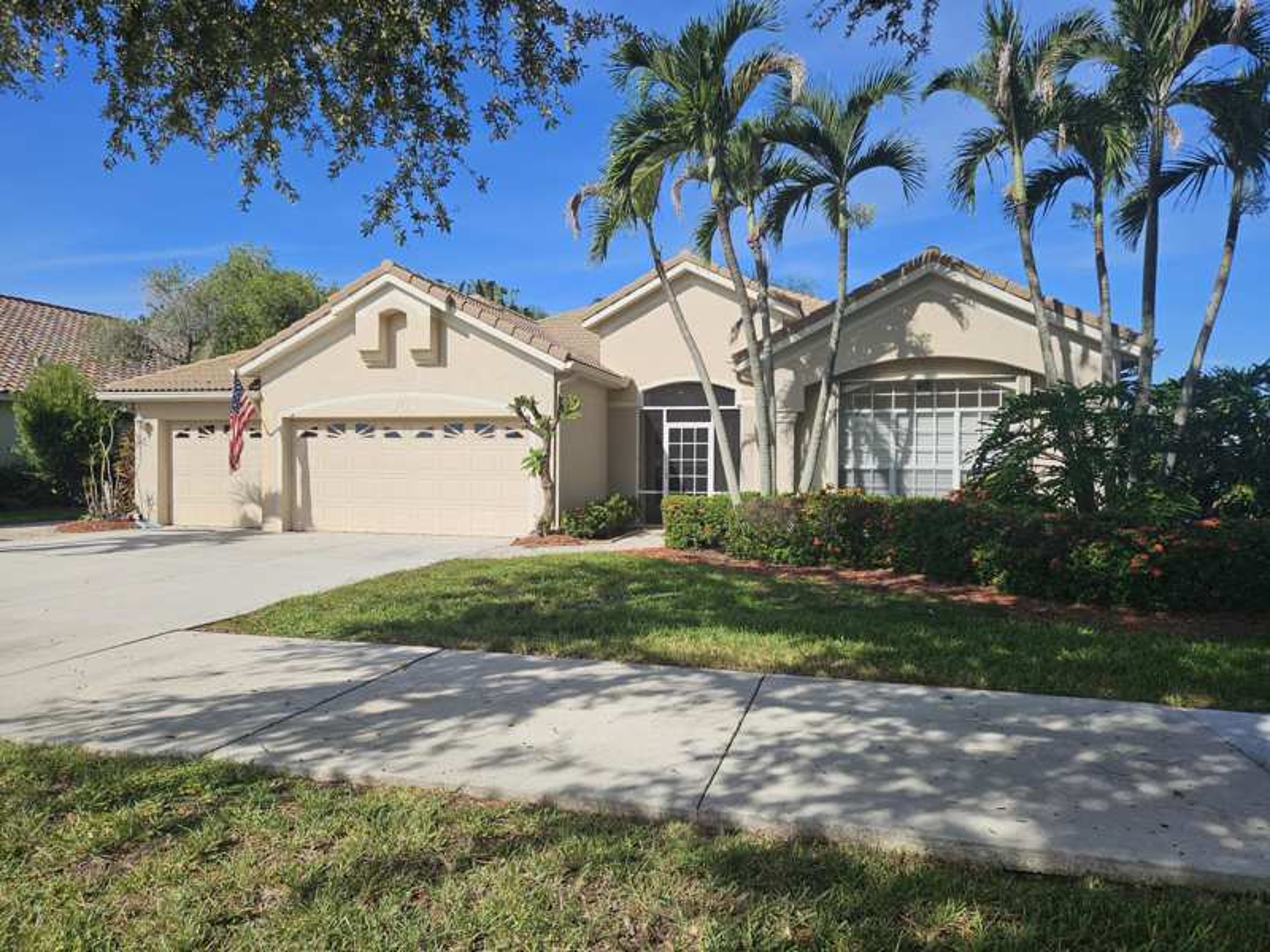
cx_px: 635
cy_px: 476
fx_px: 844
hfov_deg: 73.9
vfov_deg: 58.9
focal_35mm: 23
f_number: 1.8
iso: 25
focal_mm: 5.4
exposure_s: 1/2805
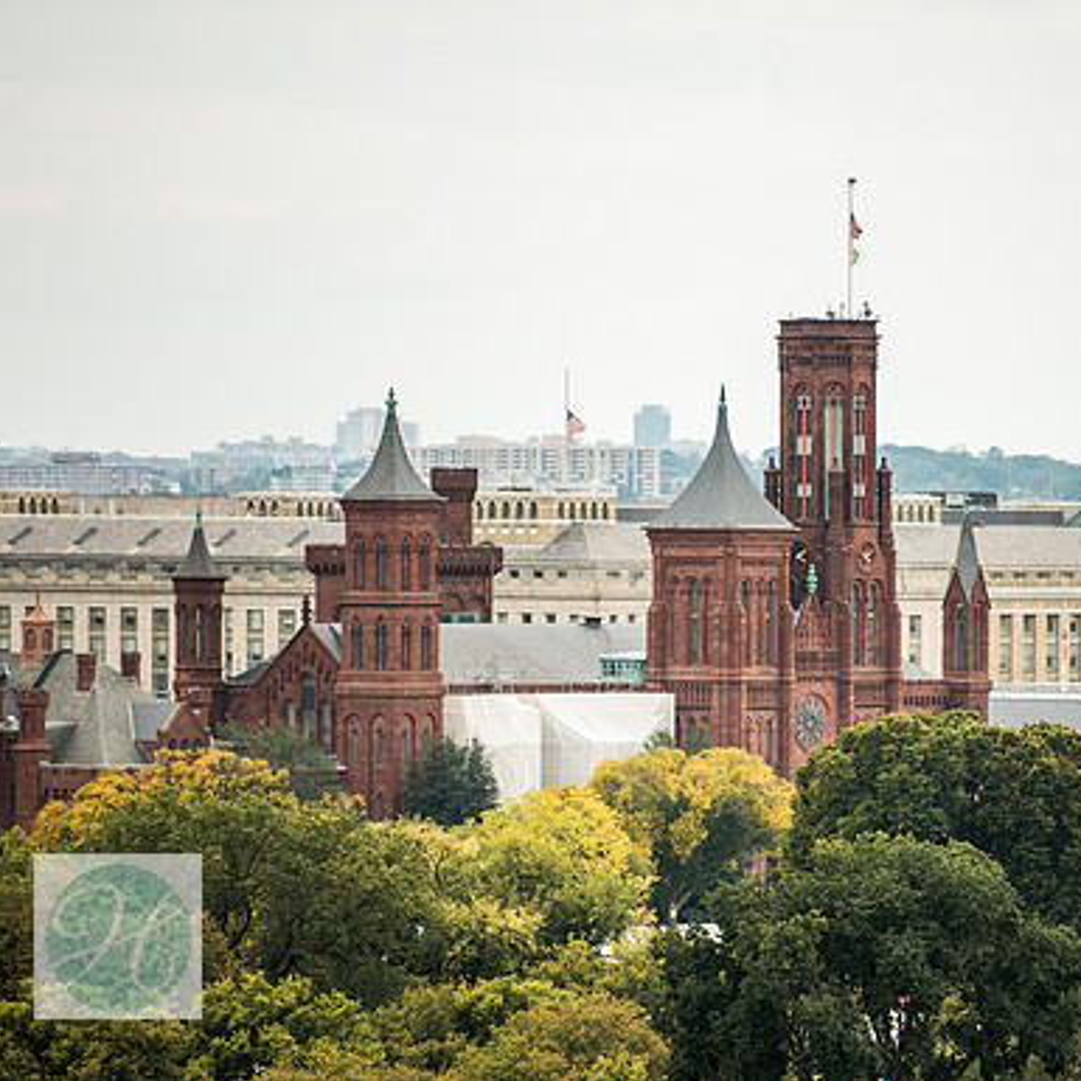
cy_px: 651
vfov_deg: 5.7
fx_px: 10882
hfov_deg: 5.7
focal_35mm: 308
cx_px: 742
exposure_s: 1/500
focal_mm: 200
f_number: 2.8
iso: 100
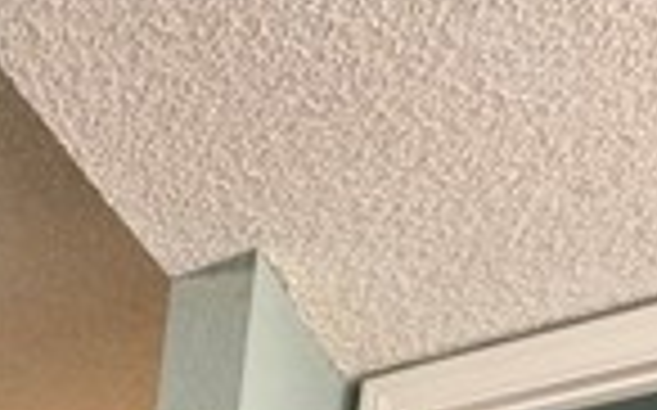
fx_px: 1163
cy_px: 1054
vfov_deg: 13.2
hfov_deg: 23.4
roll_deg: -4.3
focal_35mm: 65
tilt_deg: -4.7
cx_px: -392
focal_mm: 2.22
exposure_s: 1/60
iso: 250
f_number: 2.2
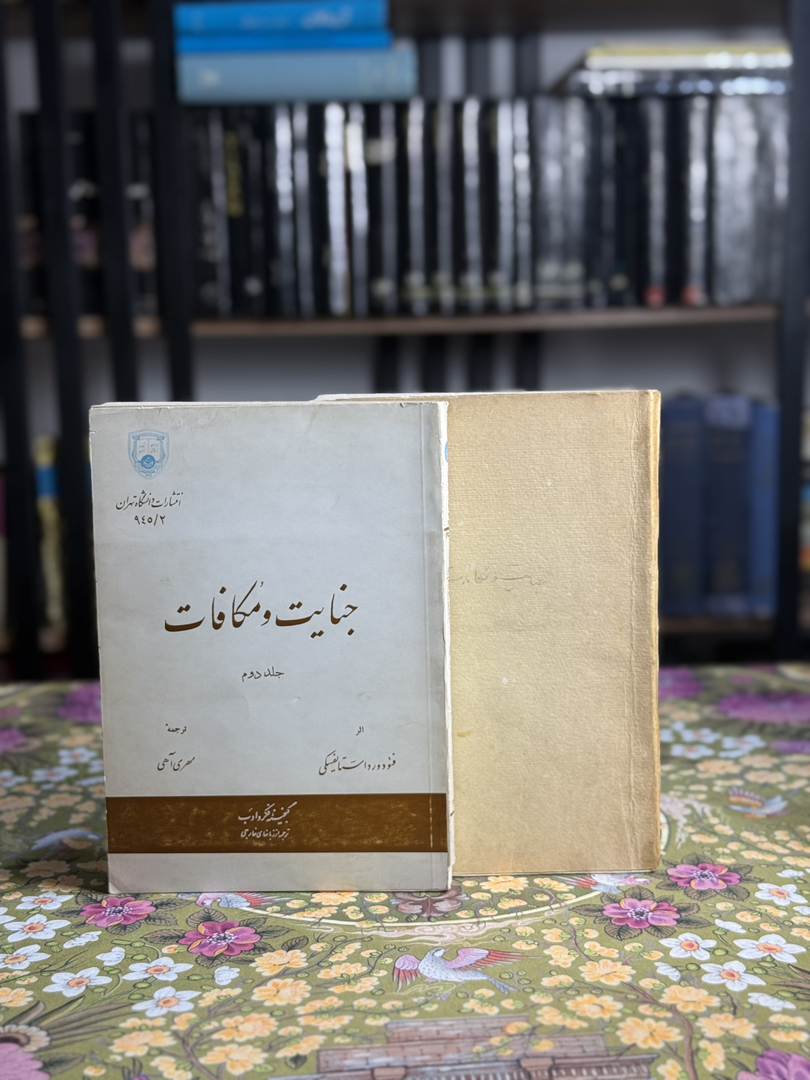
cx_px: 405
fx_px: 1498
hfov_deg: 30.3
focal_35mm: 48
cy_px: 540
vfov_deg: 39.7
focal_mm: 6.76
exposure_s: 1/100
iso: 50
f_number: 1.78
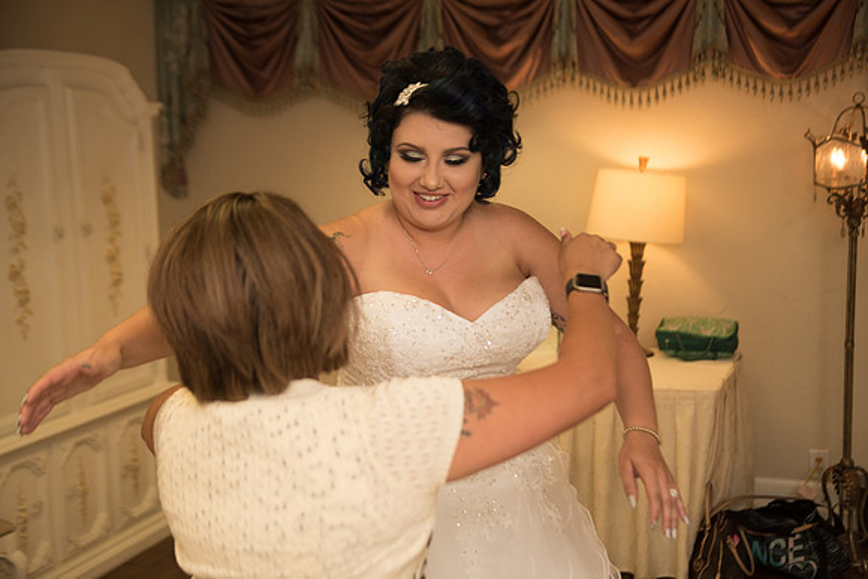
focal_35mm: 46
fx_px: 1109
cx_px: 434
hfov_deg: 42.7
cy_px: 290
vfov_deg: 29.3
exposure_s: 1/640
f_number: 2.8
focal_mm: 46
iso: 800
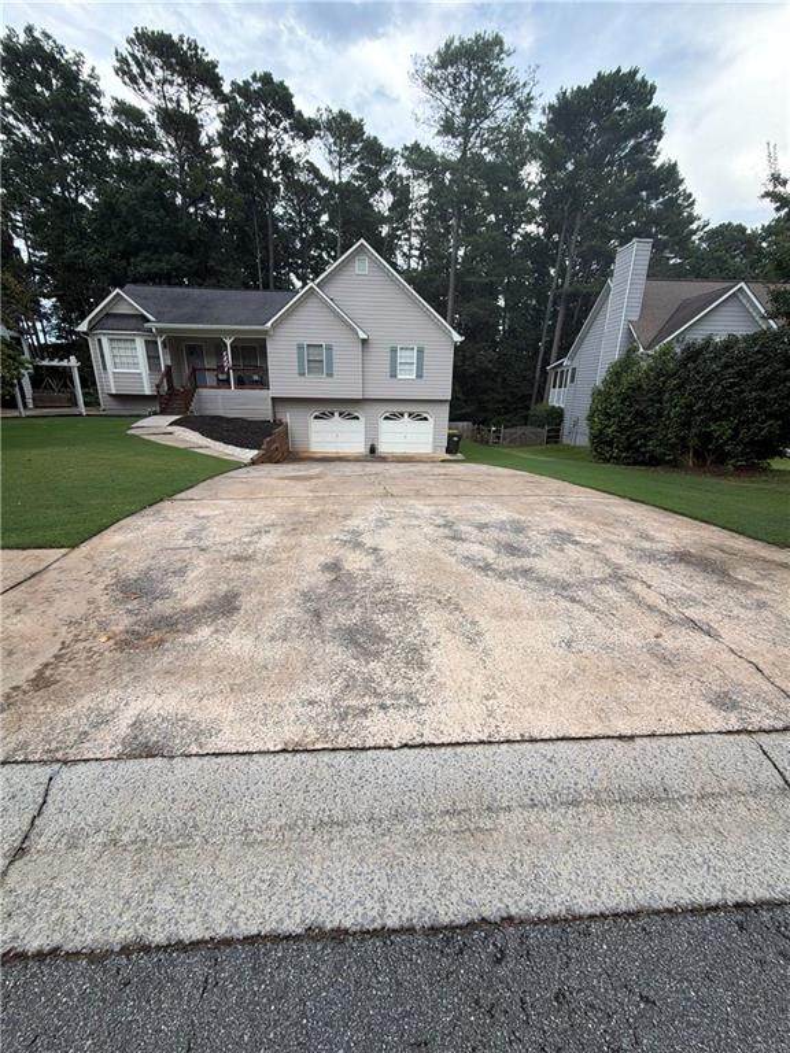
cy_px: 526
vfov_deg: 102.1
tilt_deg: -17.1
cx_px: 395
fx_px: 426
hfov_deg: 85.7
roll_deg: -0.4
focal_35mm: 14
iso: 40
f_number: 2.2
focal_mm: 2.22
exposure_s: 1/506
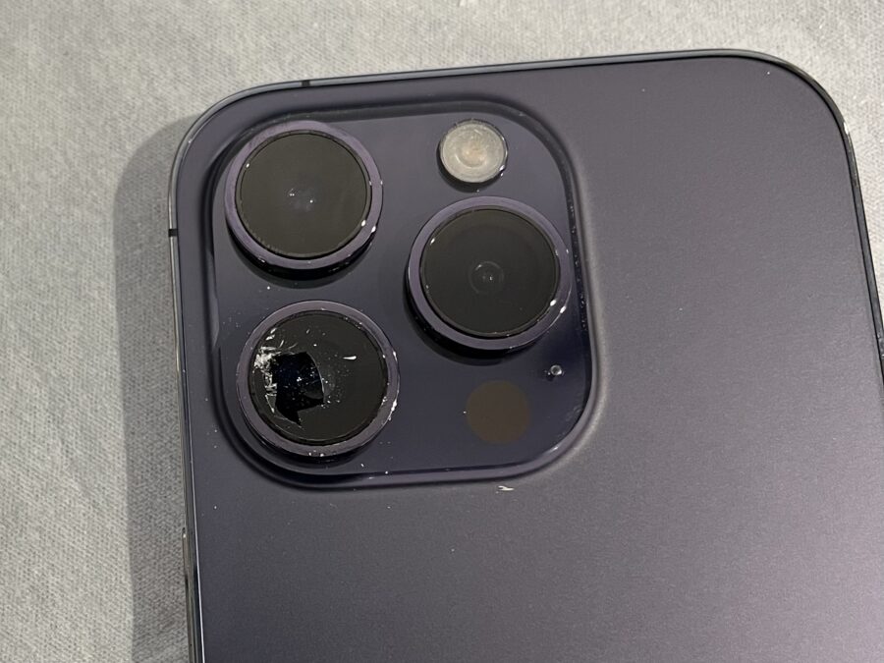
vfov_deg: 53.1
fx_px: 664
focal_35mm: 26
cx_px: 442
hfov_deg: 67.3
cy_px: 332
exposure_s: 1/50
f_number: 1.6
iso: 160
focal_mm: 5.1
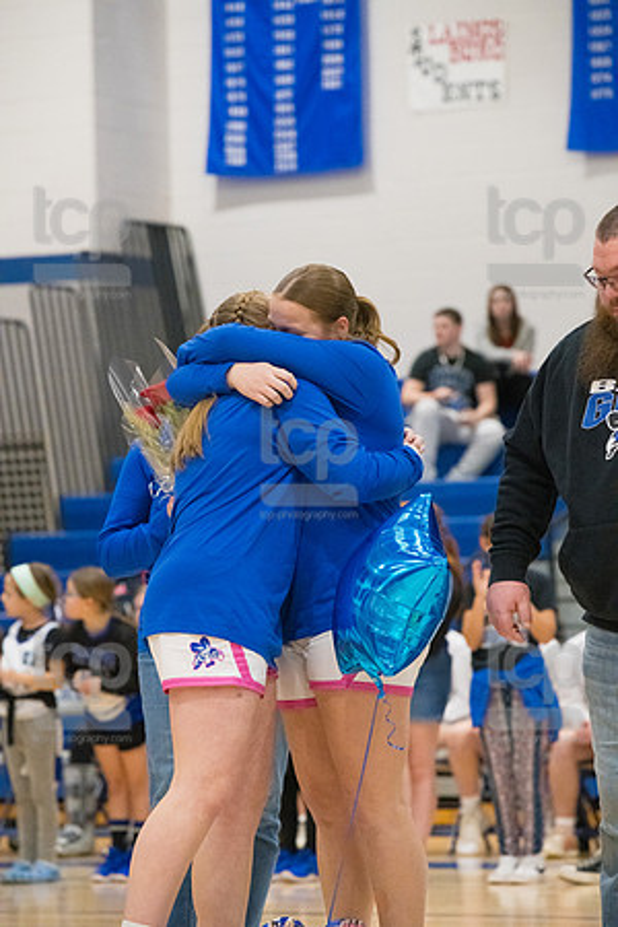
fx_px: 4635
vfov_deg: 11.4
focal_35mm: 180
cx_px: 309
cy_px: 464
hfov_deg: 7.6
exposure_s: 1/500
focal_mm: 180
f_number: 5.6
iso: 5000
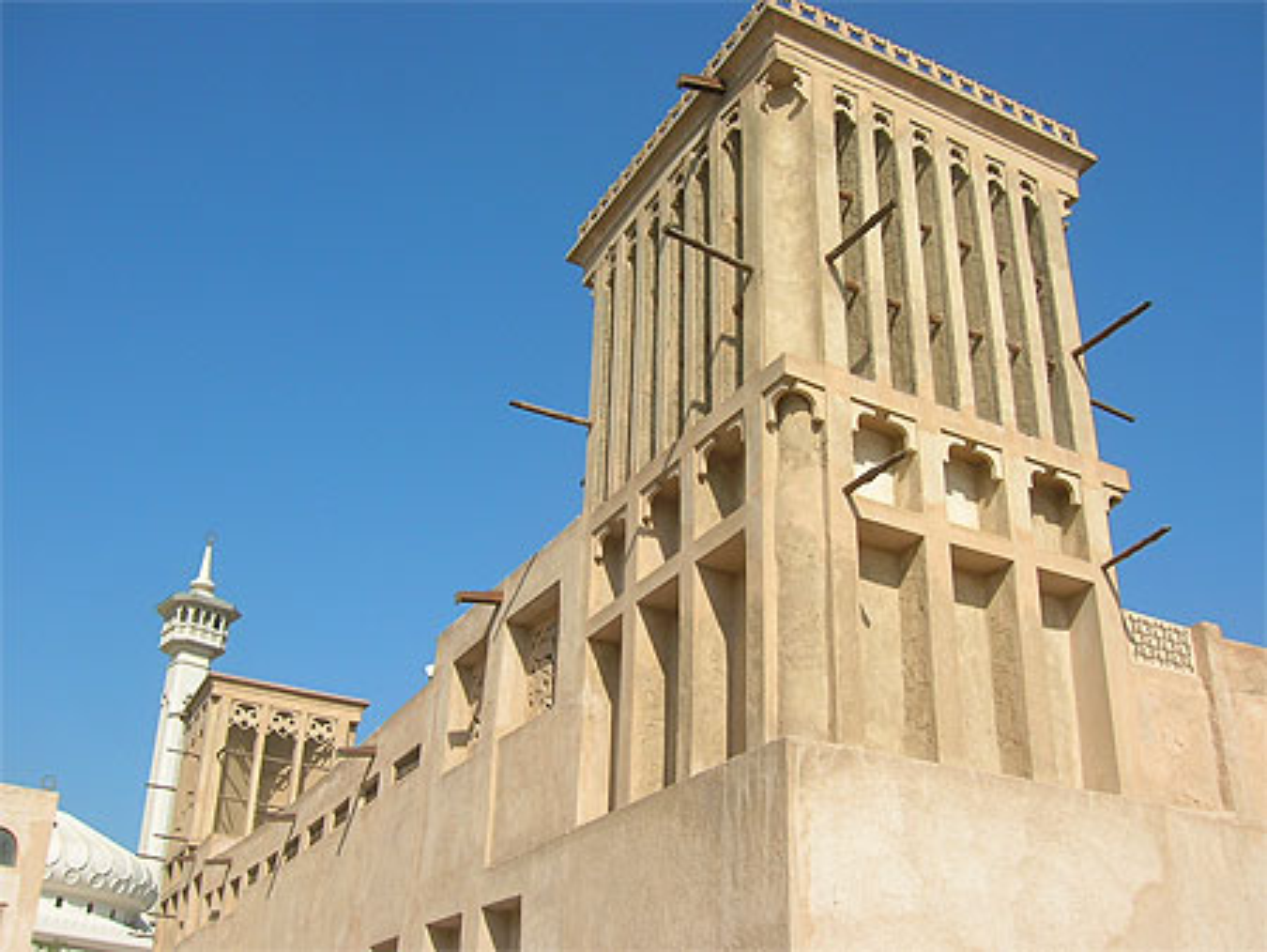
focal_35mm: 34
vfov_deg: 41.8
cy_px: 476
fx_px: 1245
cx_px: 634
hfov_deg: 53.9
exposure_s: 1/450
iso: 50
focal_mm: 5.7
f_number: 4.9
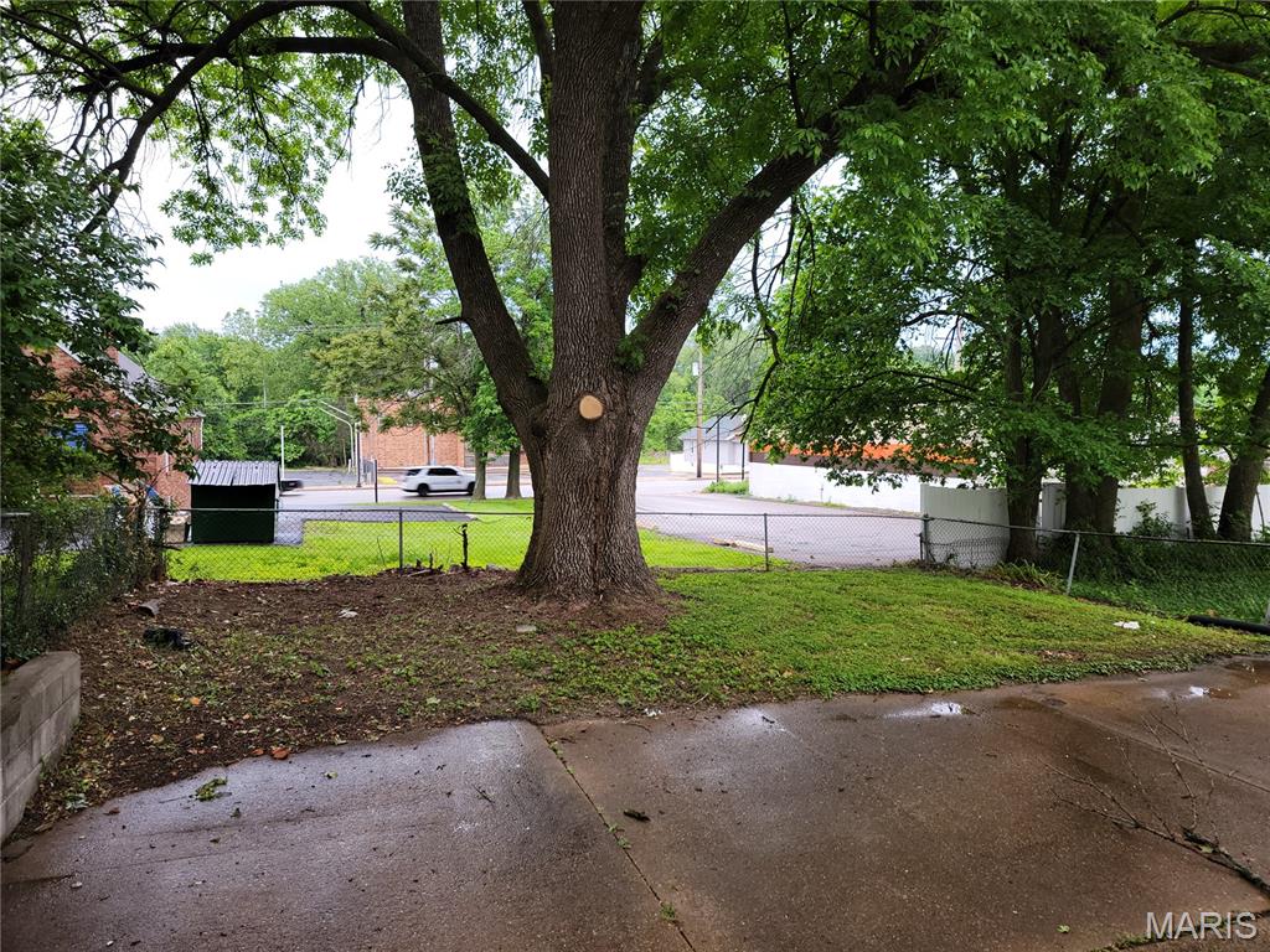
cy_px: 476
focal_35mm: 24
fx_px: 881
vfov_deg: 56.8
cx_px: 635
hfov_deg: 71.6
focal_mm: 6.7
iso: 16
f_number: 1.8
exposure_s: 1/60
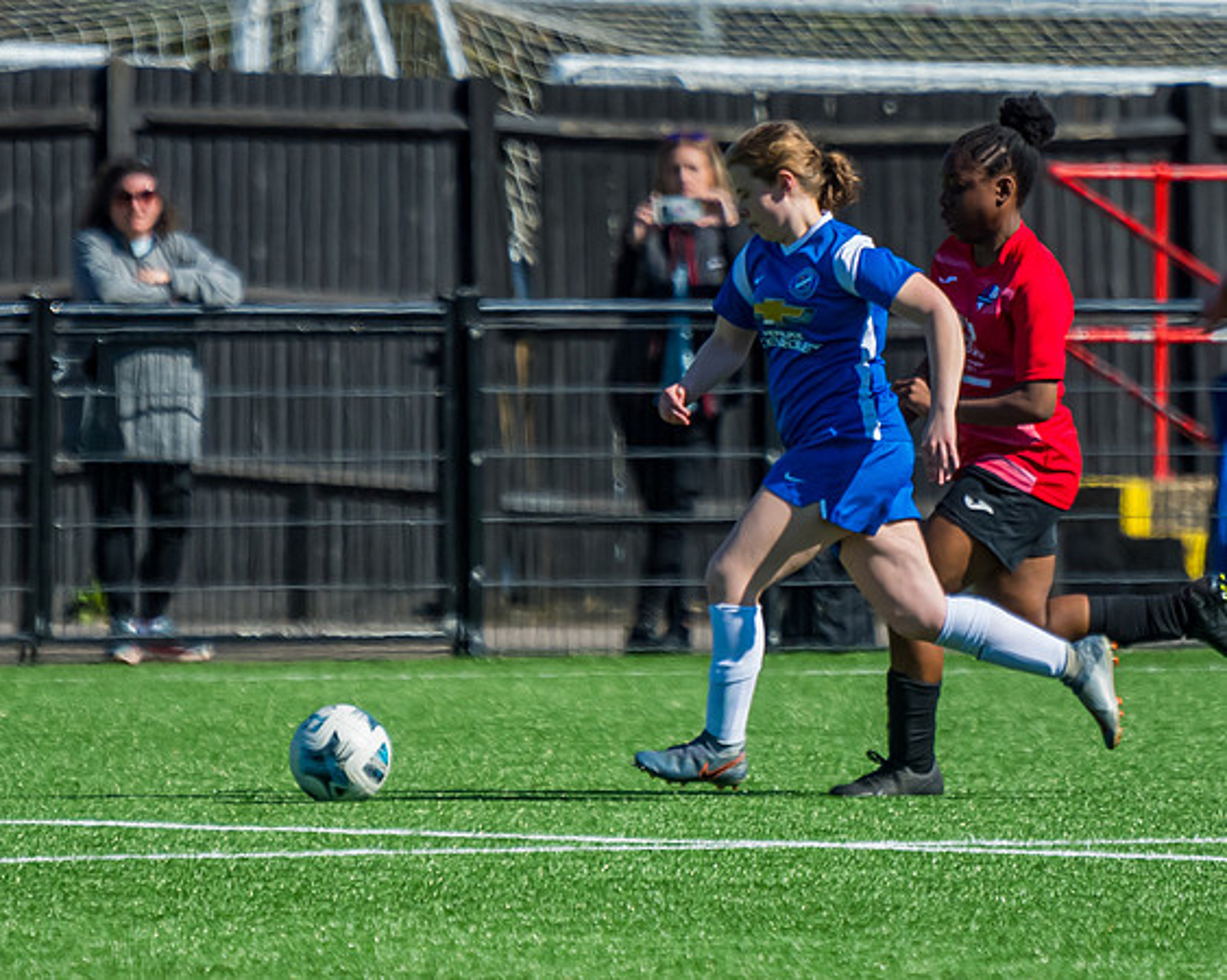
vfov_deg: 2.2
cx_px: 769
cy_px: 684
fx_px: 25179
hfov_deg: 2.8
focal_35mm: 694
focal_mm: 280
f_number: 4
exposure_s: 1/4000
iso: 400
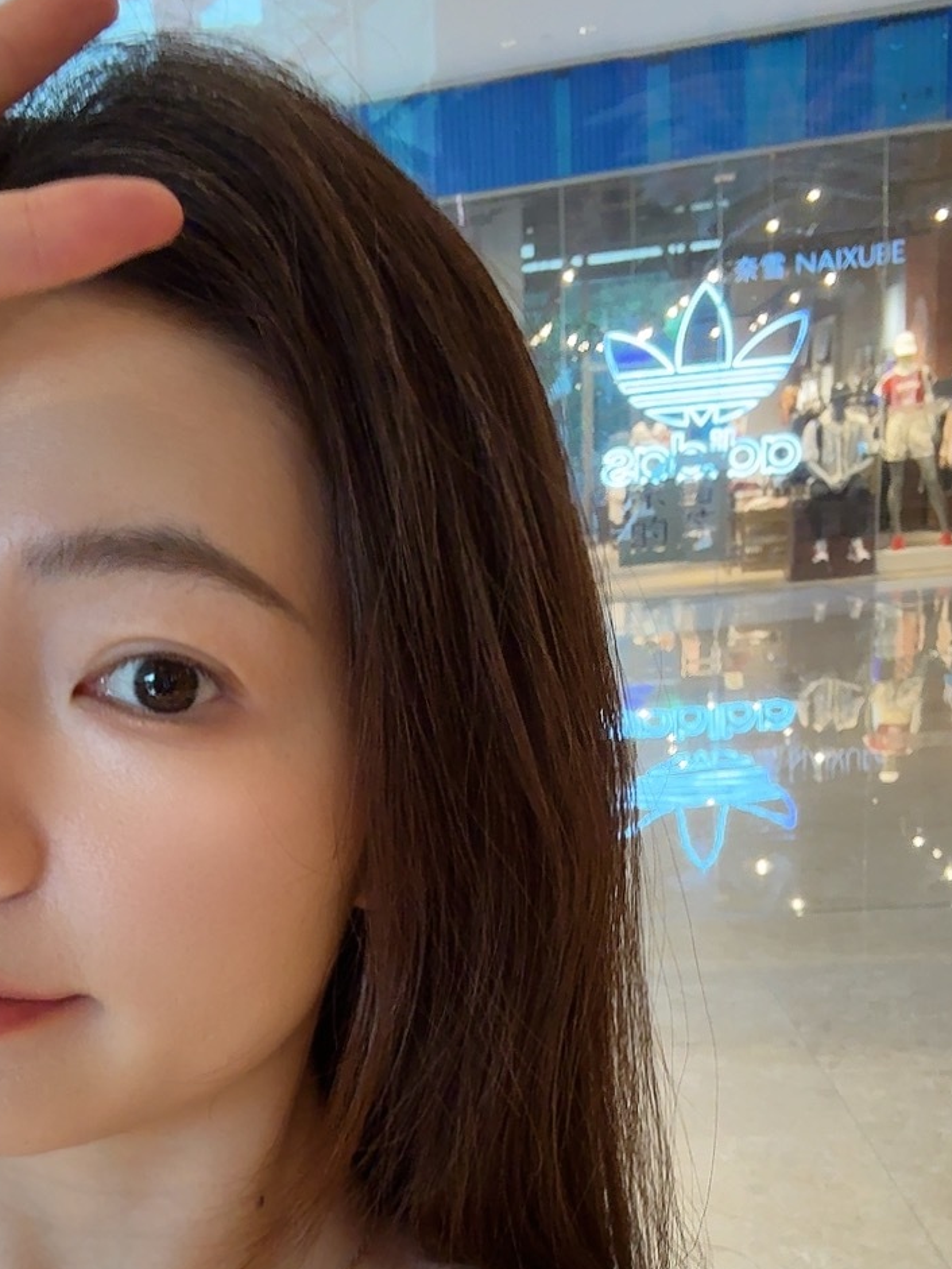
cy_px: 998
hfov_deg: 32.8
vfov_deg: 42.1
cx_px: 212
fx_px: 1576
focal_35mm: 43
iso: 125
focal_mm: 2.69
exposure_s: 1/50
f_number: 1.9
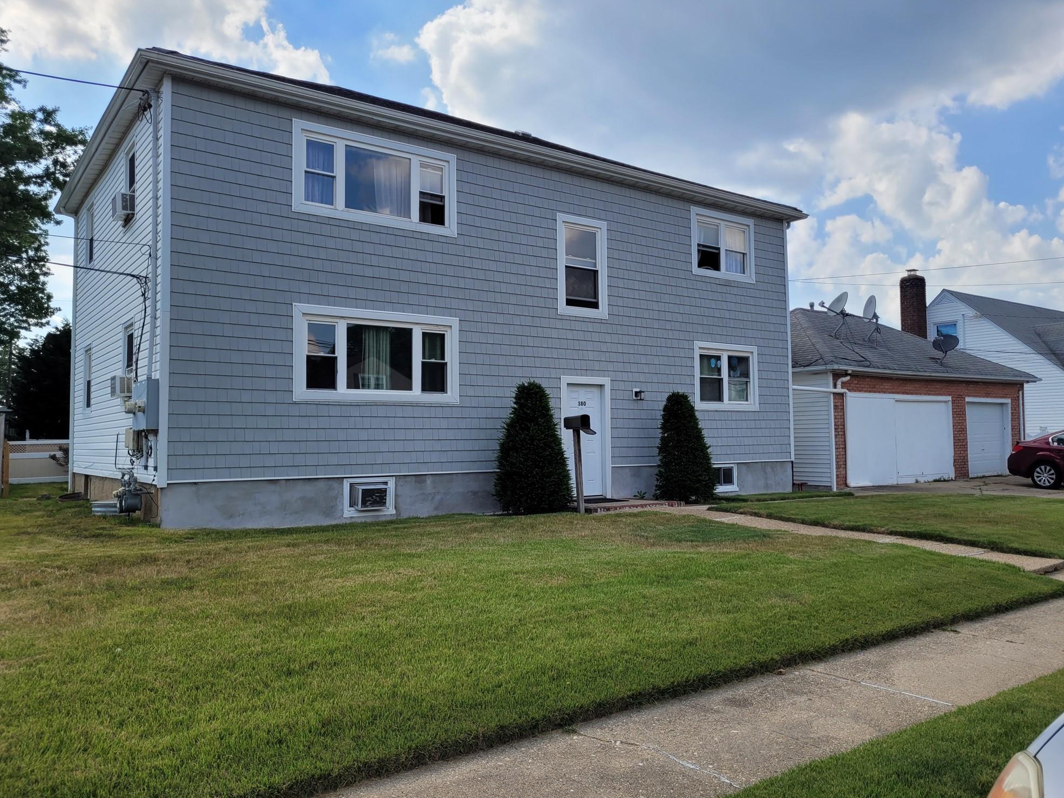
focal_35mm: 27
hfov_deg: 65.3
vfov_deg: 51.3
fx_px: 830
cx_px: 535
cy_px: 408
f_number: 1.8
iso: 40
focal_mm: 5.4
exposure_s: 1/2049
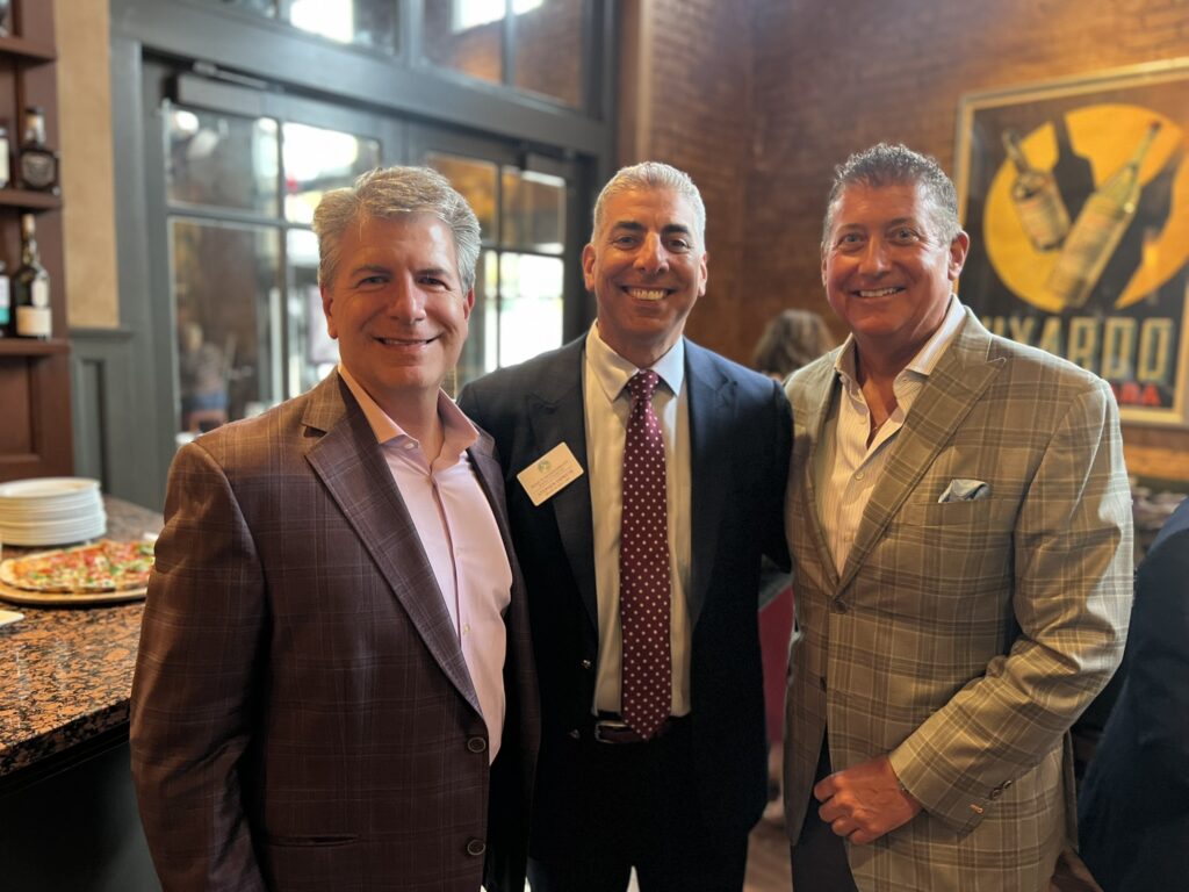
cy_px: 446
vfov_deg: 53.1
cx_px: 594
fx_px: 893
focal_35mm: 26
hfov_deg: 67.3
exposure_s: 1/40
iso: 400
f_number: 1.5
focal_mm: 5.7
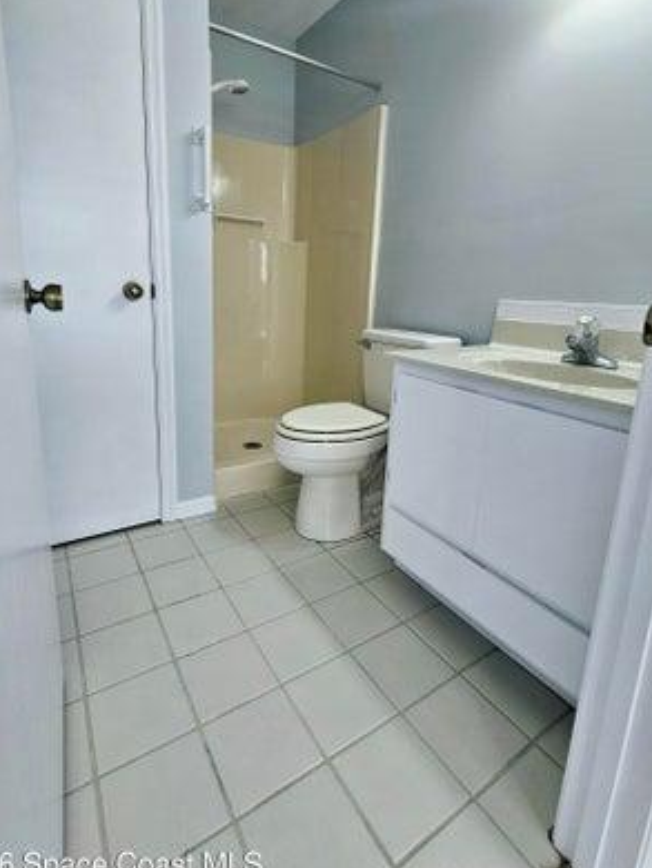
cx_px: 323
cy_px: 378
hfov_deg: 78.2
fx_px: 401
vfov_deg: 94.0
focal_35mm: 16
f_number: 2.2
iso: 200
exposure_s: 1/60.2
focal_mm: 2.2
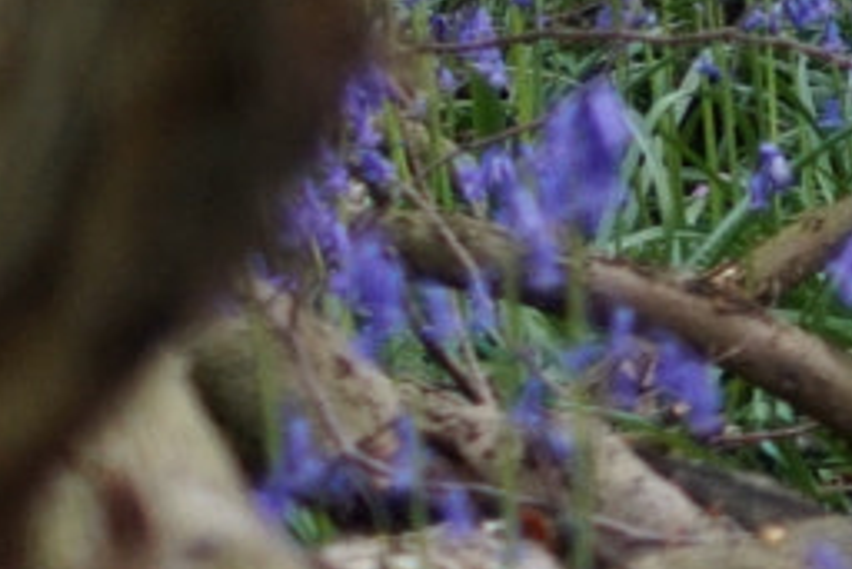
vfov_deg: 2.1
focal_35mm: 659
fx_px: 15604
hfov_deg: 3.0
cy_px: -704
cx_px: 3142
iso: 400
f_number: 4
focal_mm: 55
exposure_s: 1/160
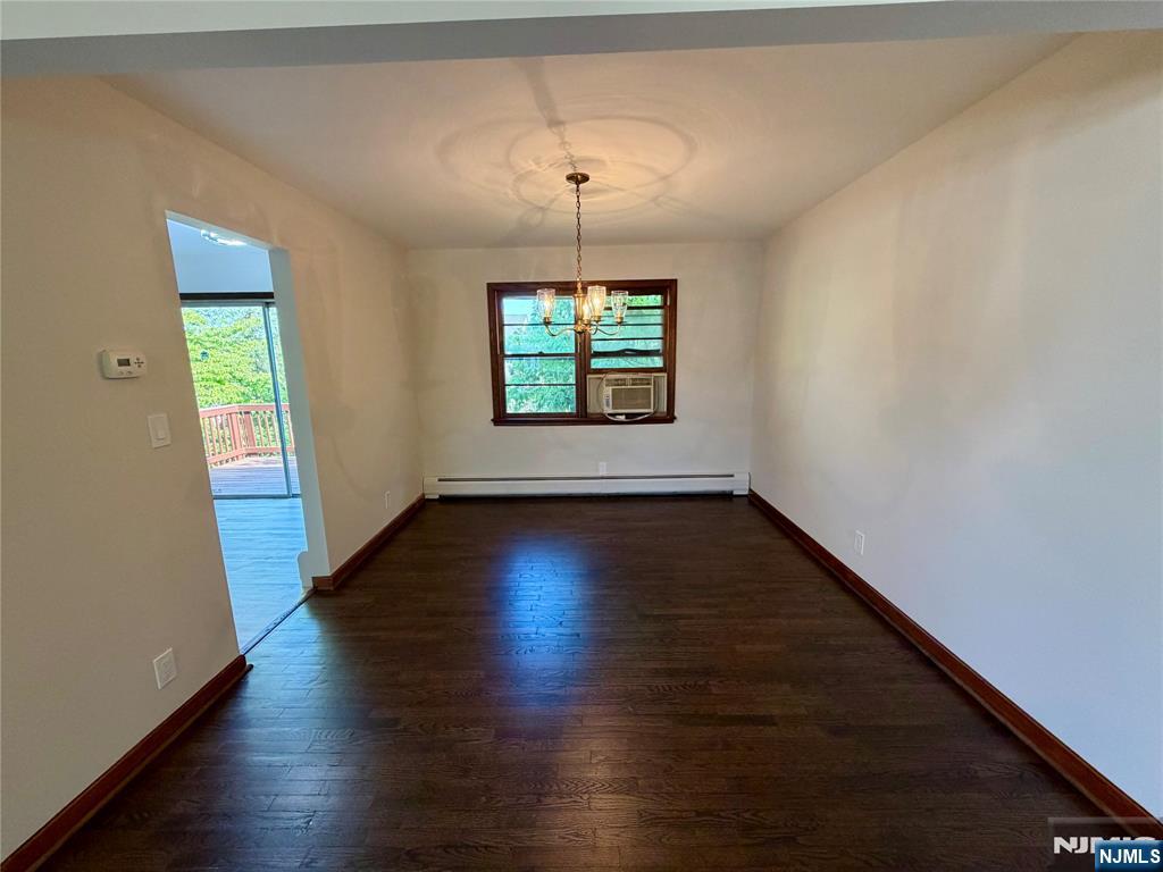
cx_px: 582
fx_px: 470
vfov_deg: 85.7
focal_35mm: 14
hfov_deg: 102.1
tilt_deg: -10.3
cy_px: 436
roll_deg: +1.0
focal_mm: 2.22
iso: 250
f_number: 2.2
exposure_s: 1/60
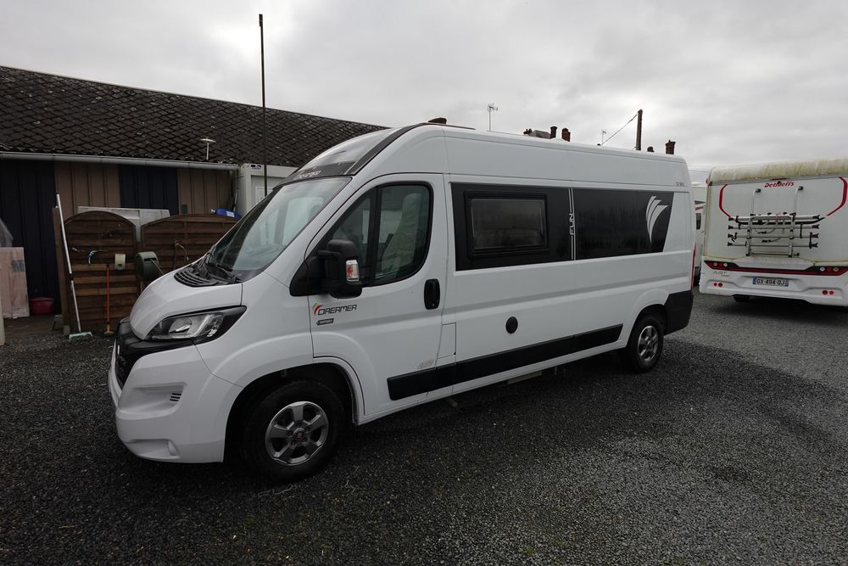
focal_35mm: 20
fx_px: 471
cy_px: 283
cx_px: 424
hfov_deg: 84.0
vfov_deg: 61.9
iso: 125
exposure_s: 1/2000
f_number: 2
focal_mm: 7.6
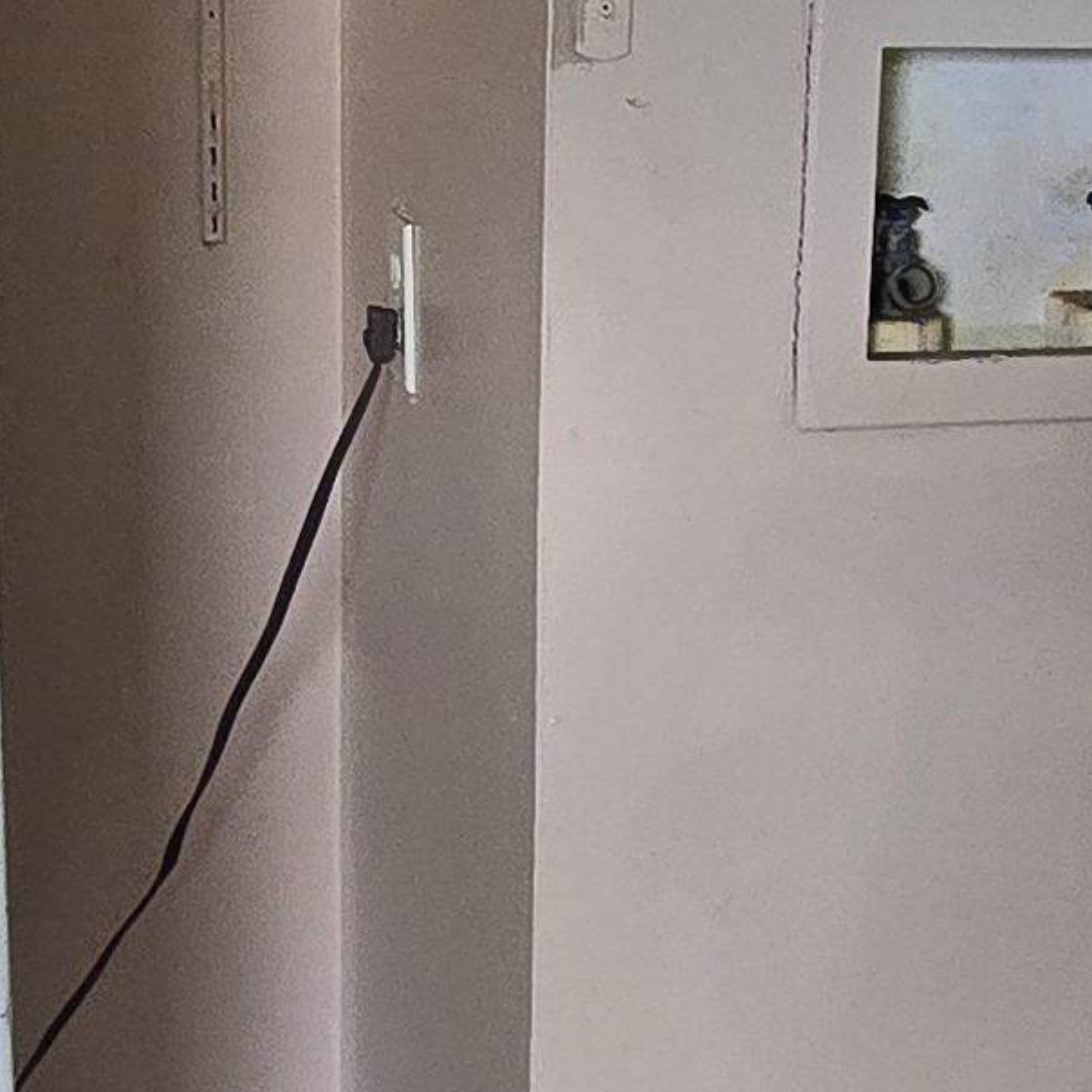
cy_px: 419
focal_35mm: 76
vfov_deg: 22.7
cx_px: 991
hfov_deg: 22.2
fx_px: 2712
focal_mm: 2.2
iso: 200
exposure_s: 1/60
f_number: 2.2
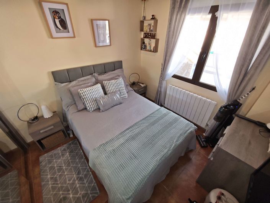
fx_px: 109
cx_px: 135
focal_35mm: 14
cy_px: 102
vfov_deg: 85.8
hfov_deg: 102.0
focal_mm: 2.16
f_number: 2.2
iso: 400
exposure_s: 1/33.3
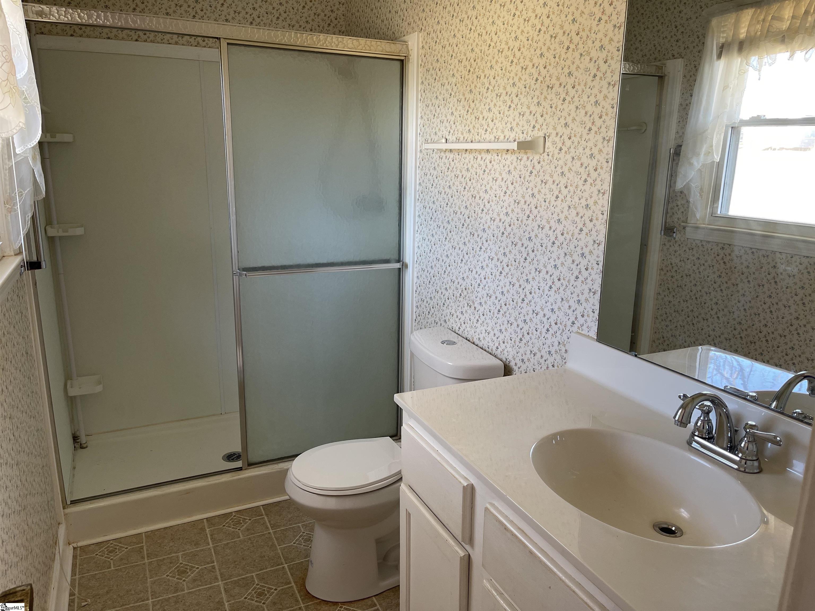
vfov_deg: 53.1
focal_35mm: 26
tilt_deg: -14.4
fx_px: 612
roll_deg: -1.0
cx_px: 408
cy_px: 306
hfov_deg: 67.3
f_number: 1.6
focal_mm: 5.1
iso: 125
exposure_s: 1/114
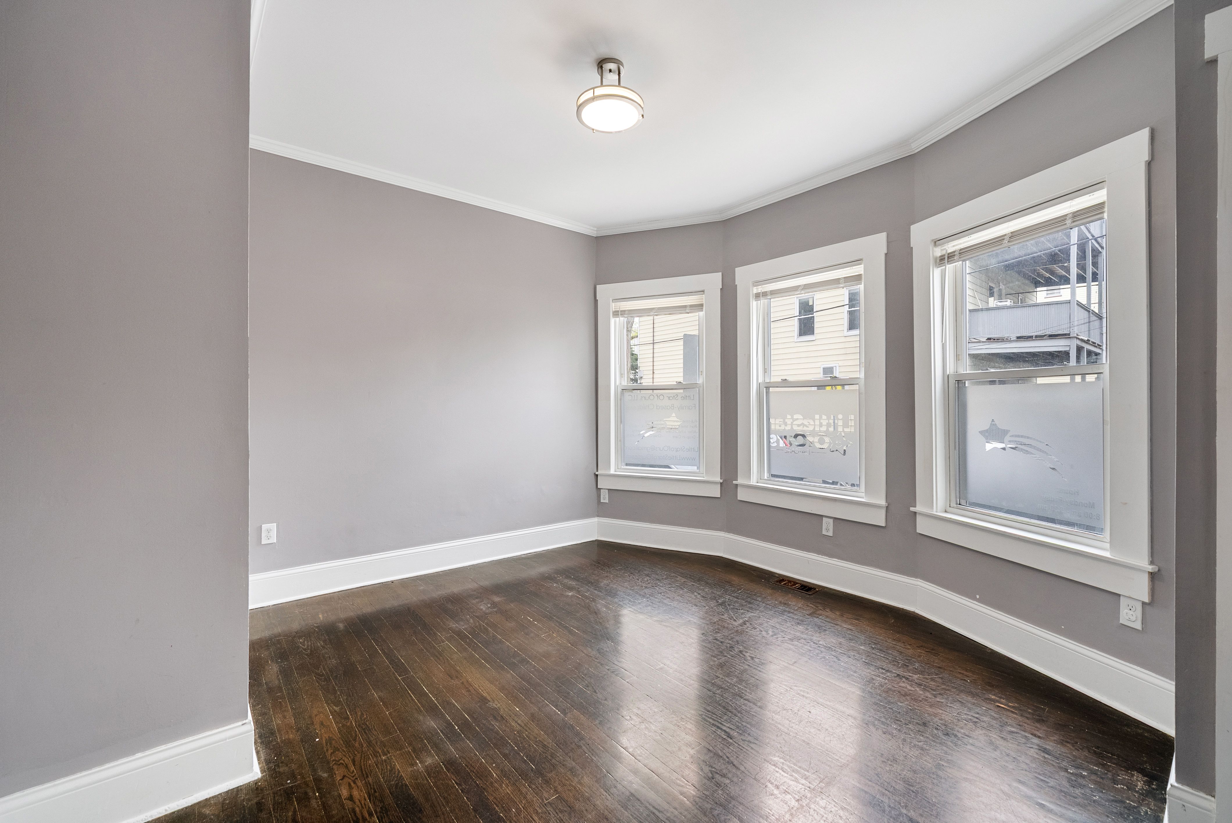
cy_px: 412
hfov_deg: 104.2
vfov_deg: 81.3
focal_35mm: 14
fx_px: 479
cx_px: 616
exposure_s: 1/8
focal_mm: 14
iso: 320
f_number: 8
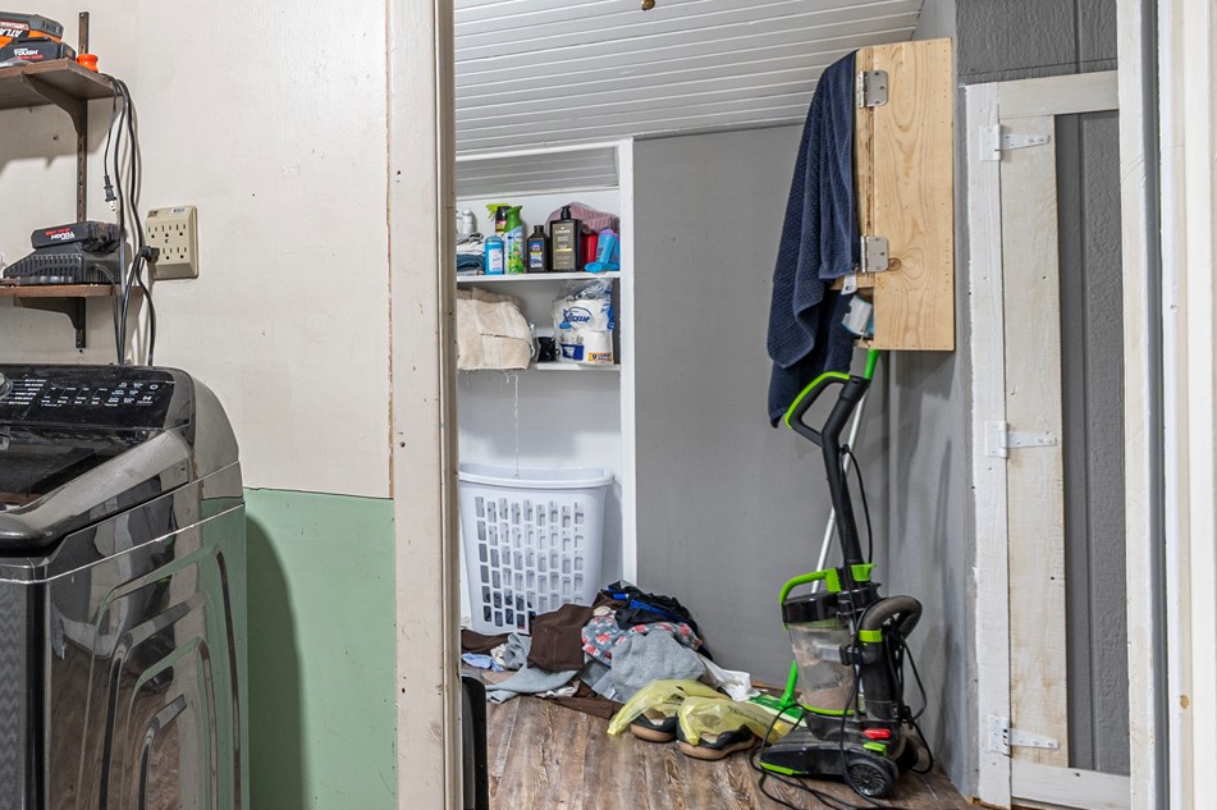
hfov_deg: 43.7
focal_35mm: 32
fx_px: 1081
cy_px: 325
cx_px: -152
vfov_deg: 40.9
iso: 100
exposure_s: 1
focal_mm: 14
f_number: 8
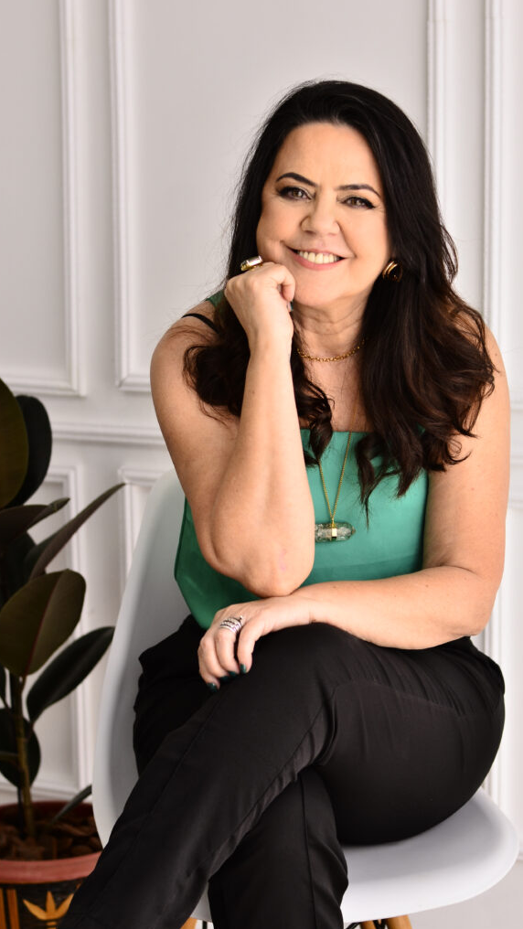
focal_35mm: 79
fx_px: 1946
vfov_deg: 26.8
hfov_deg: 15.3
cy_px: 465
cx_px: 274
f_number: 2.8
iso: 320
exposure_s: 1/320
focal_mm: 50
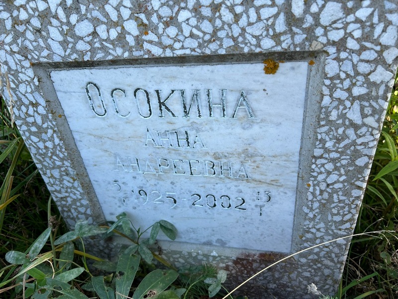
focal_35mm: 26
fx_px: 299
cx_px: 199
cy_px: 150
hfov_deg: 67.3
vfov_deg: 53.1
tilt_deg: -36.2
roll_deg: -1.5
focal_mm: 5.7
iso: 40
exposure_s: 1/290
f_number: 1.5
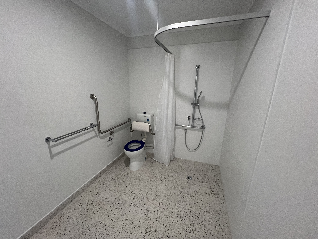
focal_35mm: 13
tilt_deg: -14.7
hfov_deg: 106.2
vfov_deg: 89.9
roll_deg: -1.2
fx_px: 119
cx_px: 159
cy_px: 120
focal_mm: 1.57
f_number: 1.8
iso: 200
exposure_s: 1/100
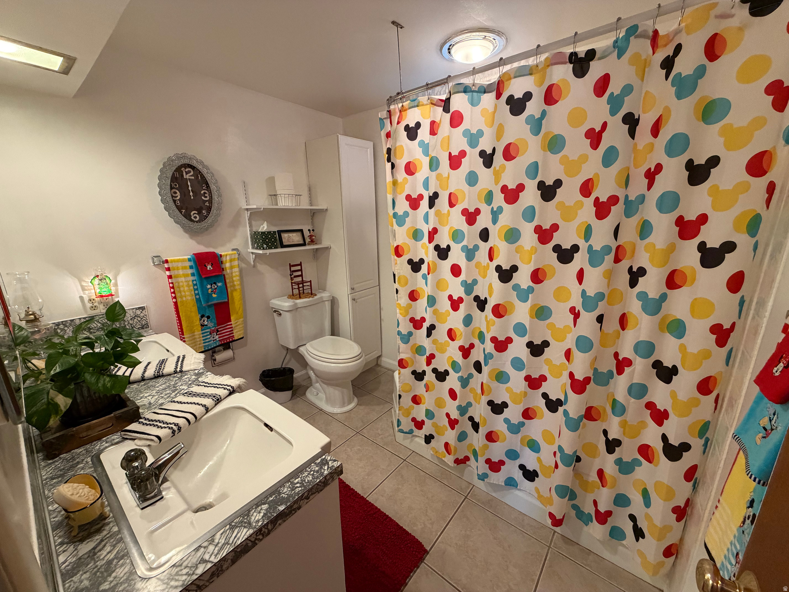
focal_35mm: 14
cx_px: 394
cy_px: 296
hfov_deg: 102.1
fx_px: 319
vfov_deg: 85.7
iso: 400
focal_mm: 2.22
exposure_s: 1/60
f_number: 2.2
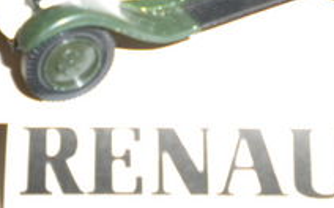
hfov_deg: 29.4
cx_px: 178
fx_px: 637
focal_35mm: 70
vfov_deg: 17.9
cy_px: -19
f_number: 3.1
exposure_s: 1/30
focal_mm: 6.3
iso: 400
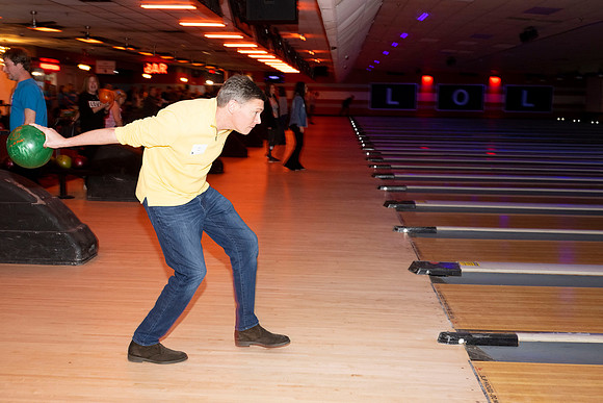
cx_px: 302
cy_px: 202
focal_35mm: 40
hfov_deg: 48.4
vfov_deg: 33.4
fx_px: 670
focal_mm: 40
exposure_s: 1/100
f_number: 5.6
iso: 2000
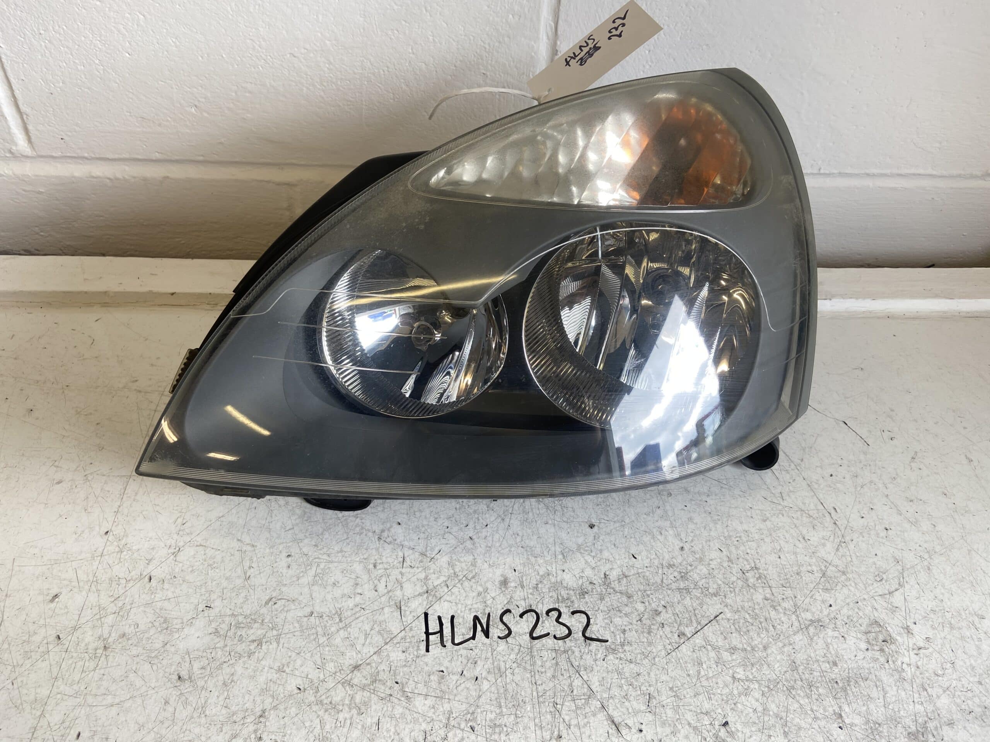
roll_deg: -5.2
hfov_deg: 67.3
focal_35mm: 26
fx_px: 744
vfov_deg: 53.1
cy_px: 371
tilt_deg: -44.0
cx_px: 495
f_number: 1.8
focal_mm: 4.25
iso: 40
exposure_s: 1/100
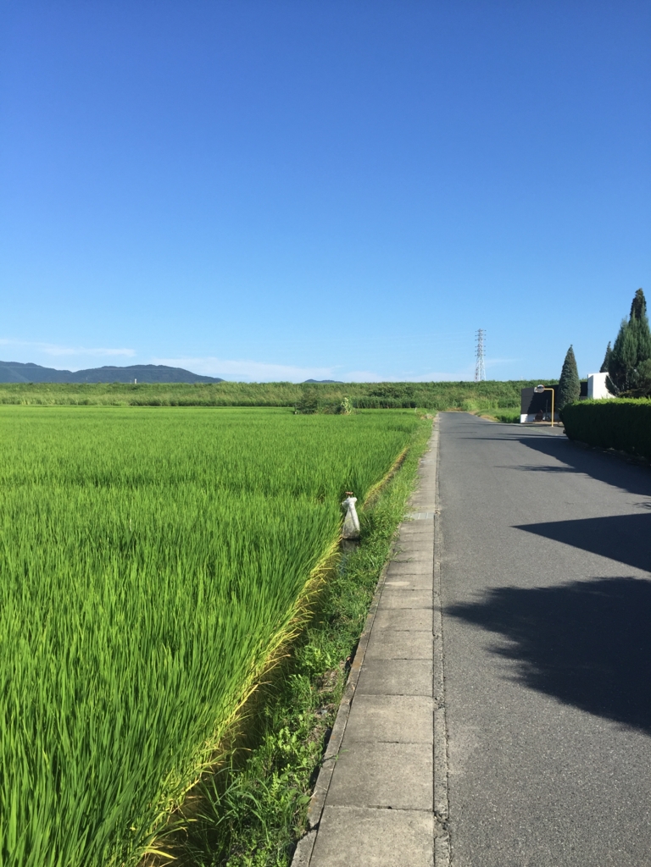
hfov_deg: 48.2
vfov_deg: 61.7
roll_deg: -0.6
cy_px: 434
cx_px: 326
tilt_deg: -1.8
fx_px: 727
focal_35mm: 29
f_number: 2.2
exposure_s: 1/1163
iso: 32
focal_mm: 4.15
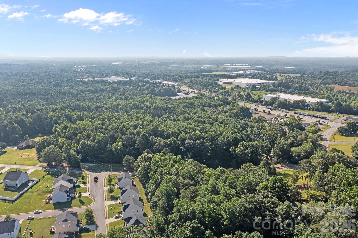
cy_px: 119
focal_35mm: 28
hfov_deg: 65.5
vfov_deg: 46.4
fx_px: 278
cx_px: 179
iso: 100
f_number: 5
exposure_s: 1/1000
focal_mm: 10.26
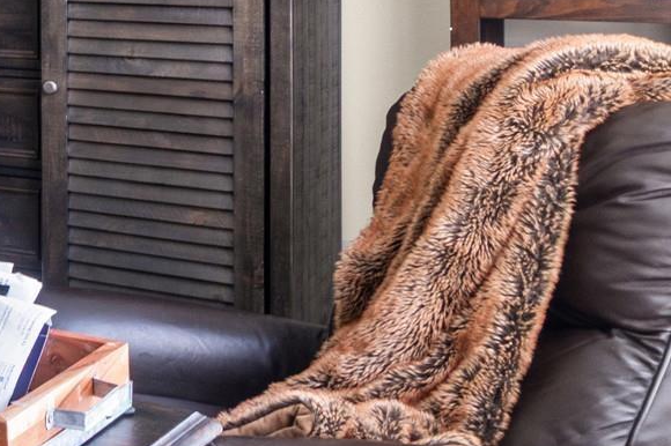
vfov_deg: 18.2
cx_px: -363
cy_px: -77
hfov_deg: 22.6
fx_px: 1325
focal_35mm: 71
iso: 250
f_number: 9
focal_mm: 11
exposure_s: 1/2.5
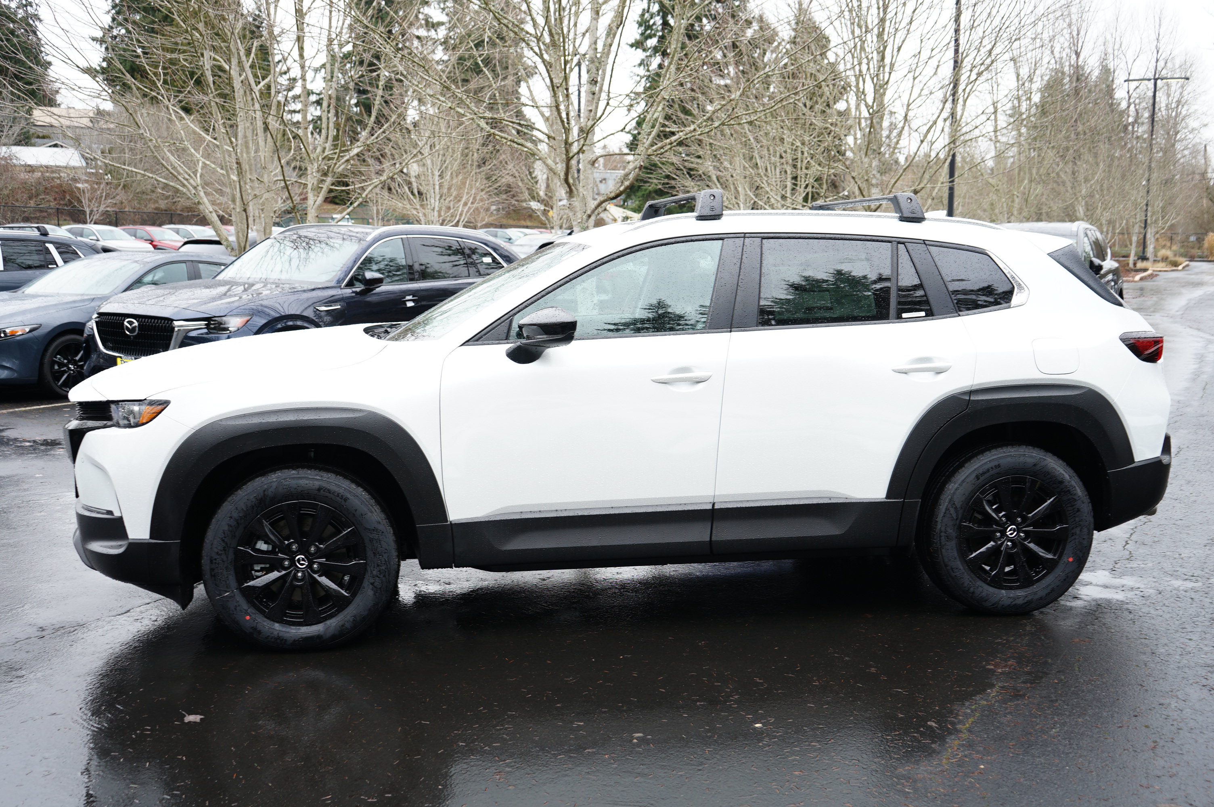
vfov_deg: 35.9
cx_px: 607
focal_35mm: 37
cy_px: 404
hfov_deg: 51.9
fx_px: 1247
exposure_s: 1/30
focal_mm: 37
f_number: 5.6
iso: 160
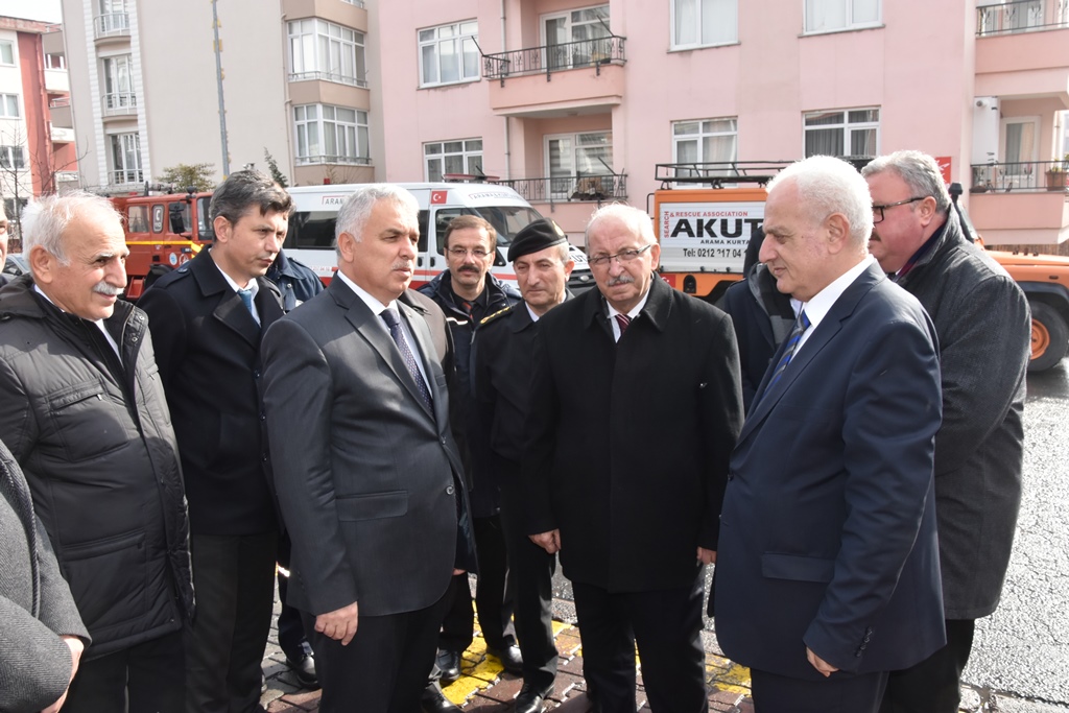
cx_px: 534
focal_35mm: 32
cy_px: 356
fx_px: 935
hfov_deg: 59.5
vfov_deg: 41.7
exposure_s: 1/250
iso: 800
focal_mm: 21
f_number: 14
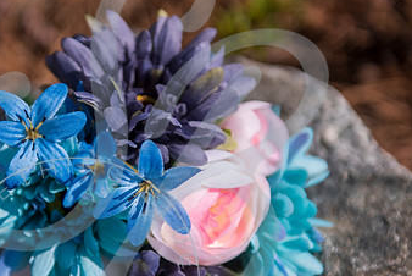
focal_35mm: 120
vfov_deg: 11.4
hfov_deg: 17.0
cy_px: 180
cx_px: 135
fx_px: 1374
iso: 100
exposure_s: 1/4000
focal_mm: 70
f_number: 2.8
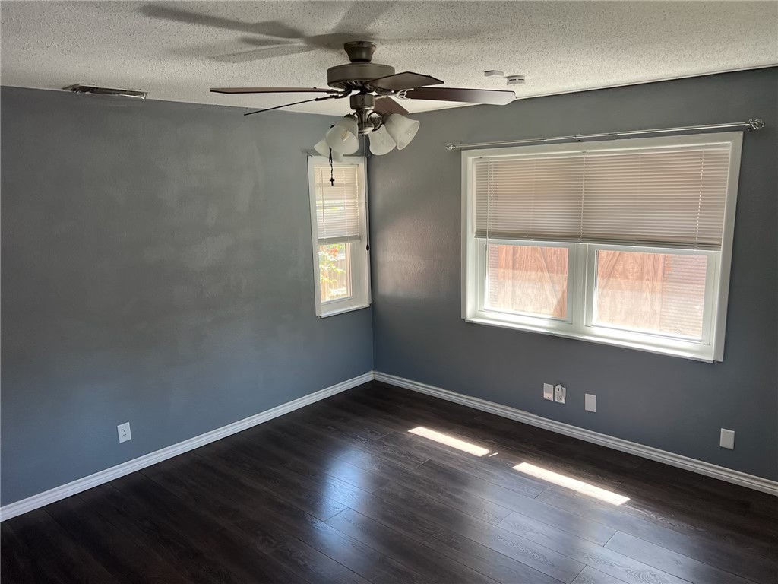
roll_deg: +1.9
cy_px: 292
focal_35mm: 26
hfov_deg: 67.3
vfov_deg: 53.1
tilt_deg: -9.3
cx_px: 389
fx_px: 584
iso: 125
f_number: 1.5
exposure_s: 1/121
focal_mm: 5.7
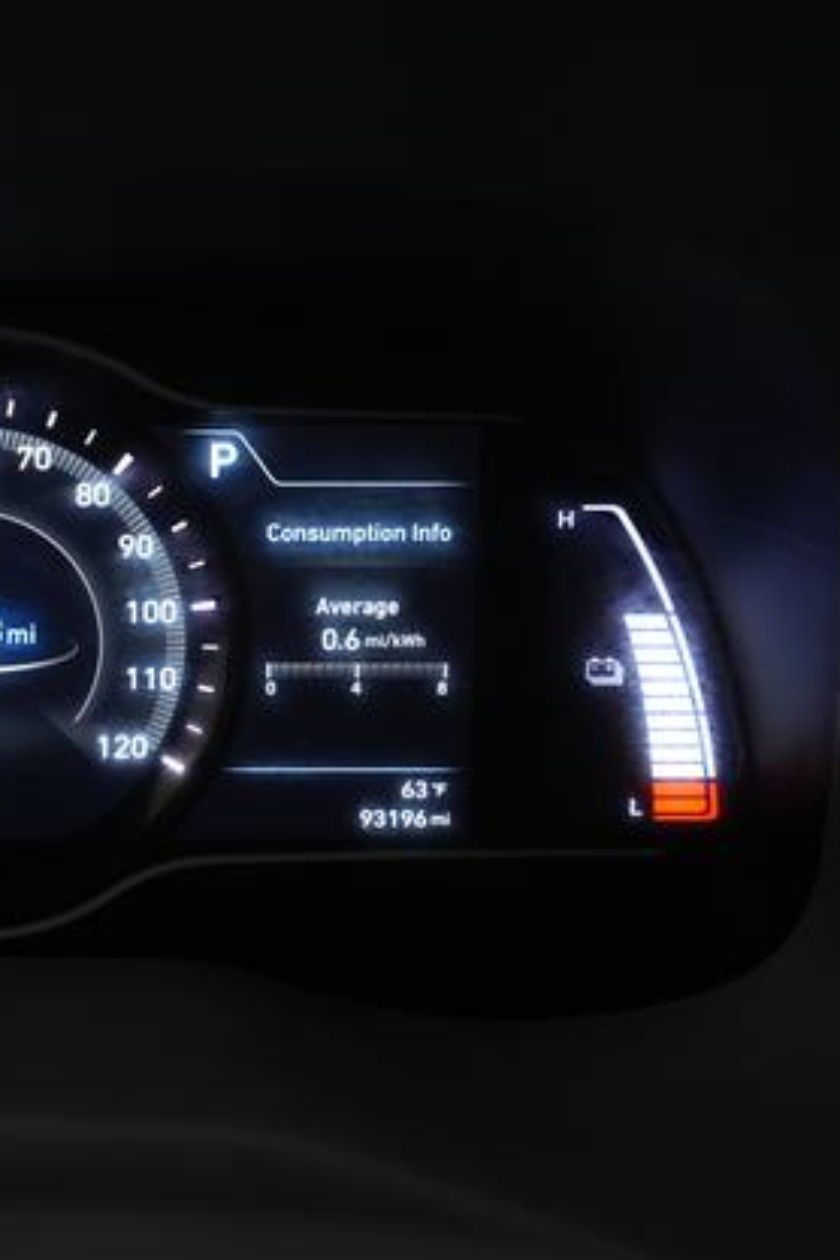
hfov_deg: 28.9
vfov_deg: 45.4
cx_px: -33
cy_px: 635
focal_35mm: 43
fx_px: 1505
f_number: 4.5
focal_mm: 28
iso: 4000
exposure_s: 1/100
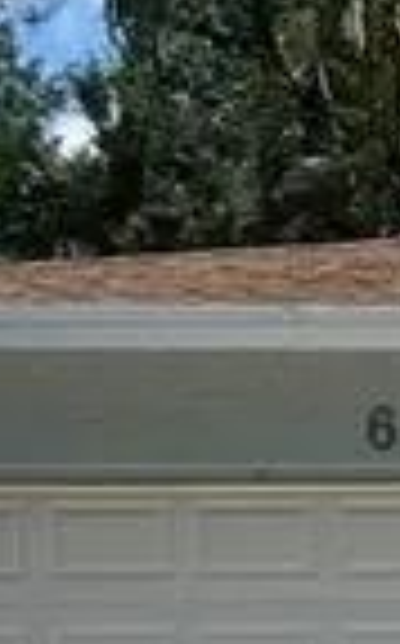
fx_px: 3464
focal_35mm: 198
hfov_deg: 5.5
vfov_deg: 10.3
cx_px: 1721
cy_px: 892
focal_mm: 5.7
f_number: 1.5
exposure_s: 1/6579
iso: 50
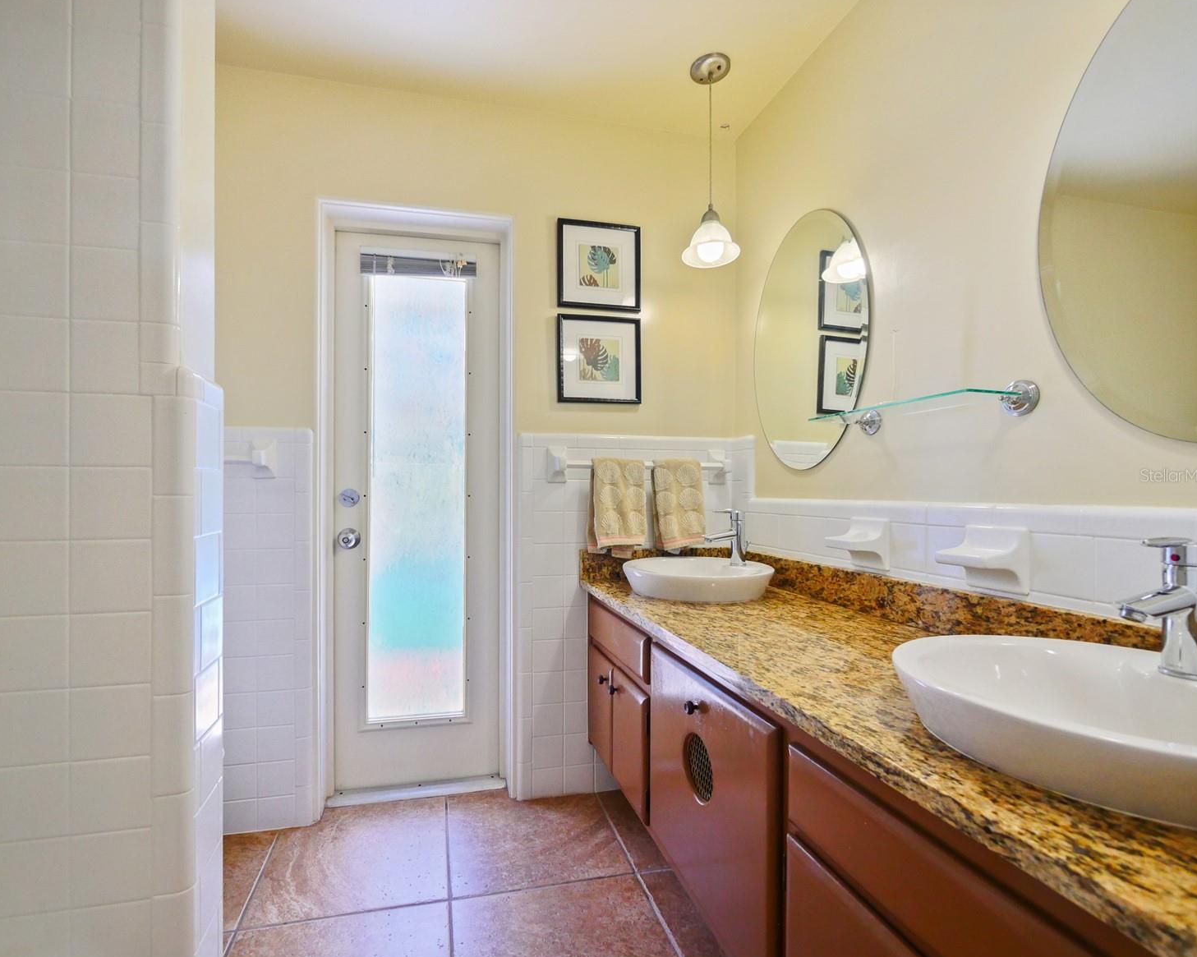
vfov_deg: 84.0
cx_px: 561
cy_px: 475
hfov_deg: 96.7
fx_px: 531
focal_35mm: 15
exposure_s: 1/60
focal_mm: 7
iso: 1000
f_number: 4
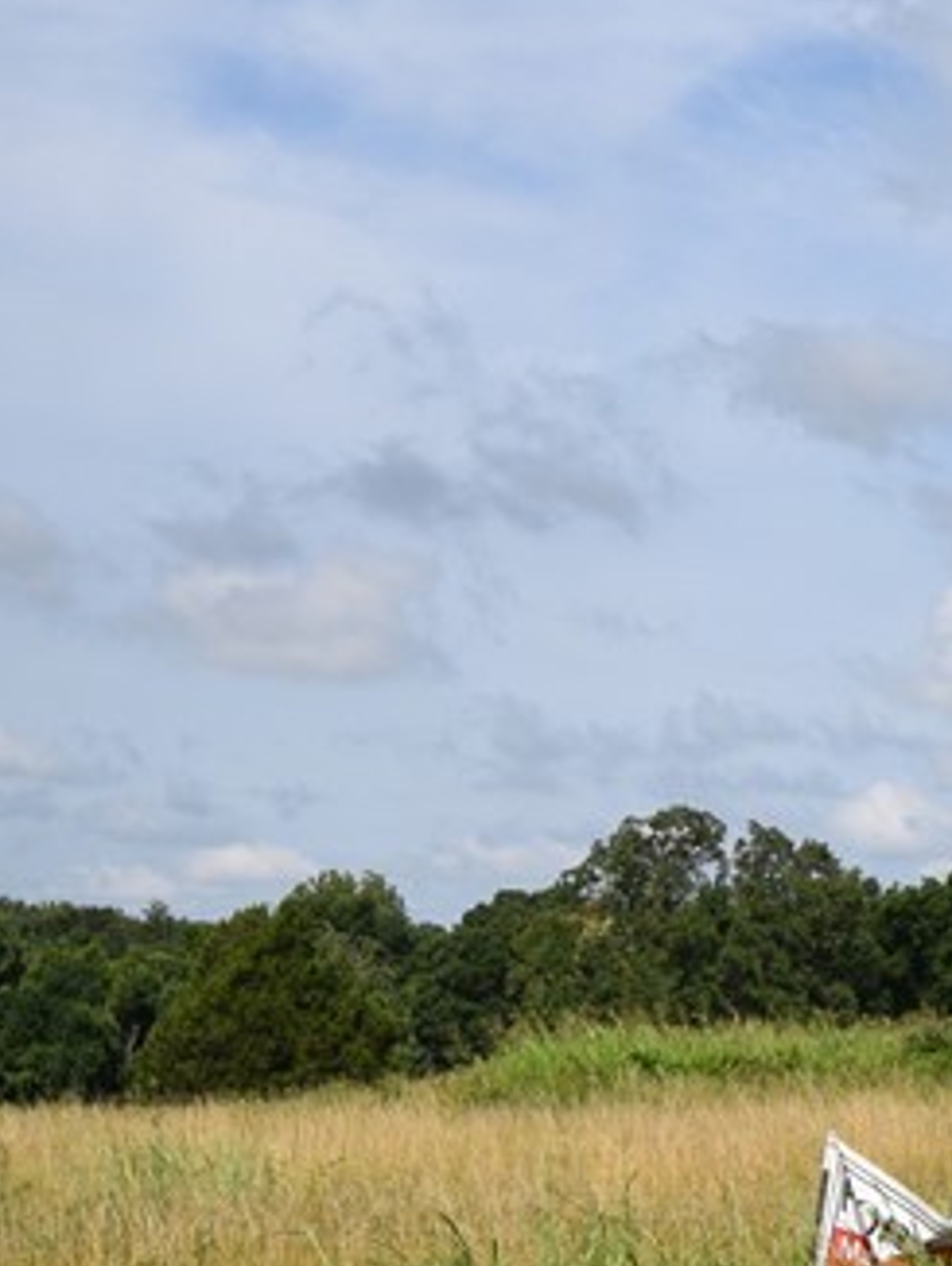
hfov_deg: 14.5
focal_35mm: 96
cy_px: 505
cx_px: 1391
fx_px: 3516
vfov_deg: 20.4
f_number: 10
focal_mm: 20
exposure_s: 1/400
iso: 200
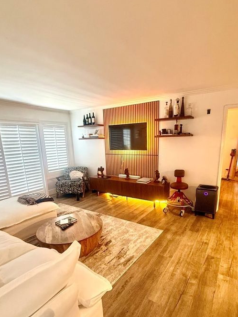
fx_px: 165
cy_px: 177
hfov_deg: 71.5
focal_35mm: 18
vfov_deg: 87.3
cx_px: 129
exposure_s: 1/60
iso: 640
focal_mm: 2.22
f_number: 2.2
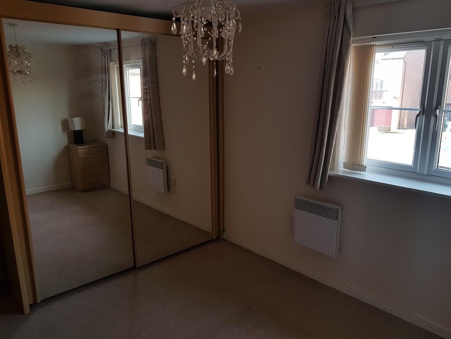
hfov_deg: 67.3
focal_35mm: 26
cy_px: 170
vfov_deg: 53.1
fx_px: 339
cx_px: 226
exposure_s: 1/102
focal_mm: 4.2
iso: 40
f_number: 1.7
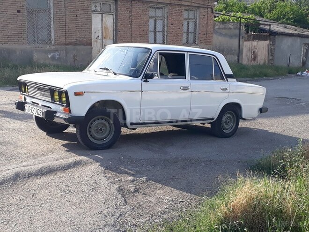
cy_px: 116
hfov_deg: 65.3
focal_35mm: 27
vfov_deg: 51.4
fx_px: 241
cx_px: 154
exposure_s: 1/675
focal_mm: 3.6
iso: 40
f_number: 1.9
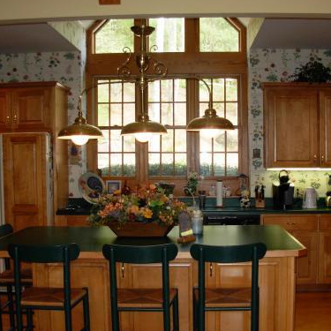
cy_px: 182
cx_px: 183
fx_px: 563
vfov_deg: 32.8
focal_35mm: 52
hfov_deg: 32.8
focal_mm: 6.3
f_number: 2.9
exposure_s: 1/64
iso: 79
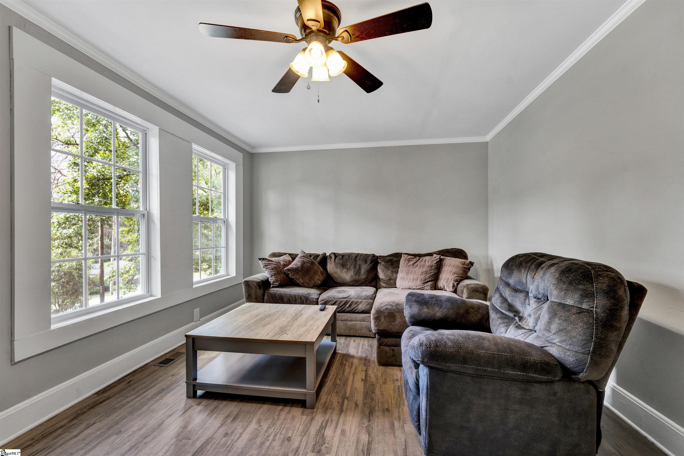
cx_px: 342
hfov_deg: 104.3
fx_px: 266
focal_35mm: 14
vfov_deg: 81.2
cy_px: 228
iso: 400
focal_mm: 14
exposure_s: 1/10
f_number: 8
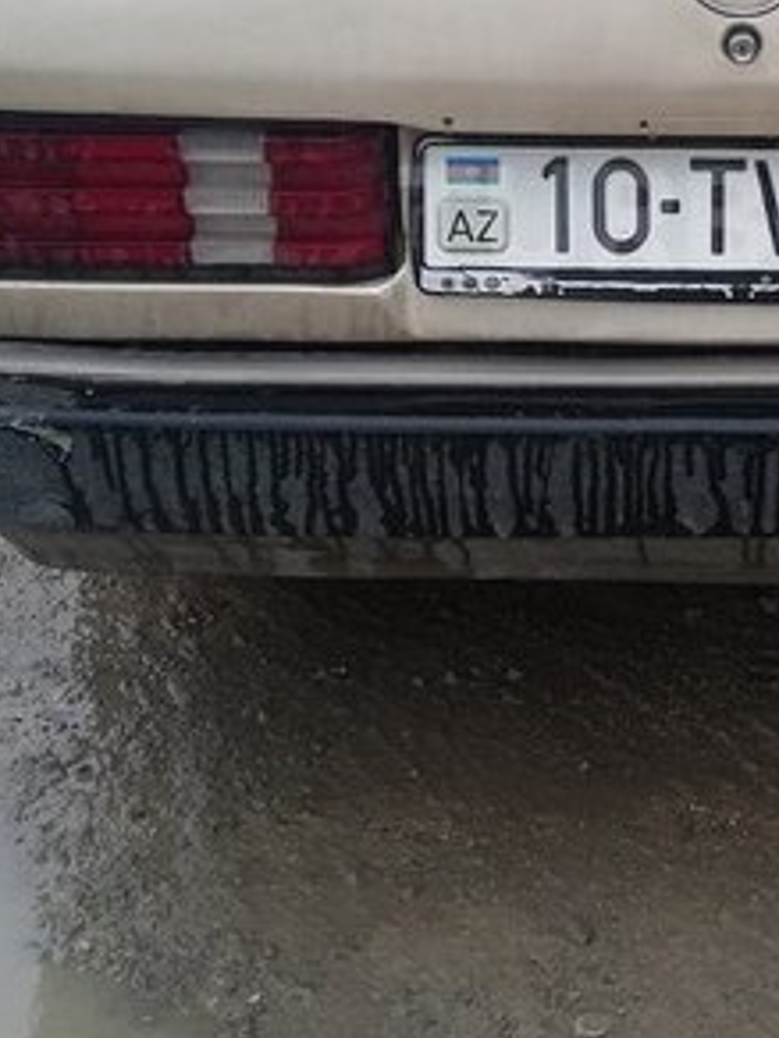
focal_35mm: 70
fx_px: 2100
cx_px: 761
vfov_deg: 27.3
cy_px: 219
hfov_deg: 20.4
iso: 50
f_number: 2.2
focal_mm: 3.3
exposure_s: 1/105
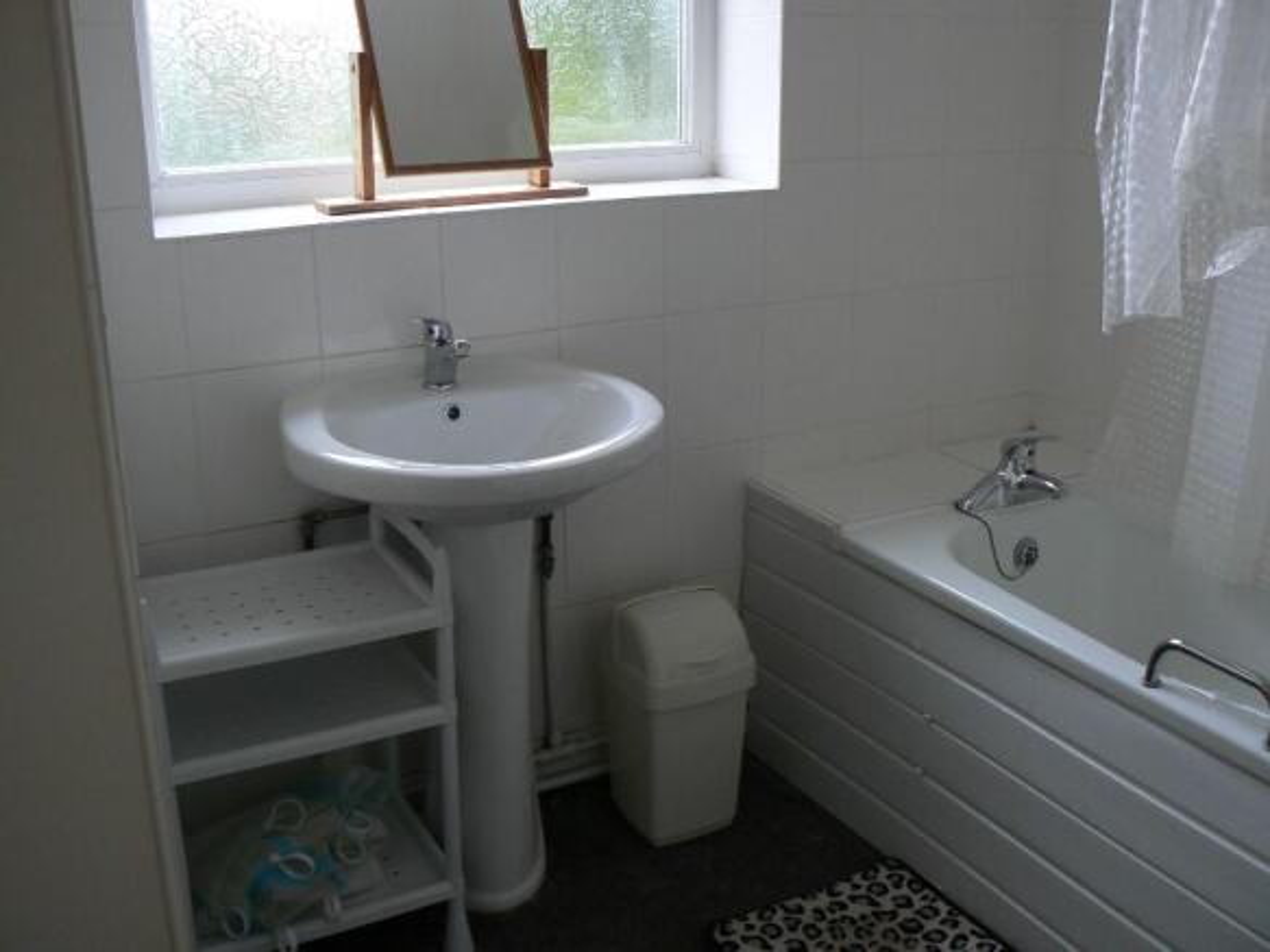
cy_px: 476
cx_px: 635
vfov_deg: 39.6
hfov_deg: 51.4
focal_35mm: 36
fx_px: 1321
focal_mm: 6
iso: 100
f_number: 3.2
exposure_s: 1/50
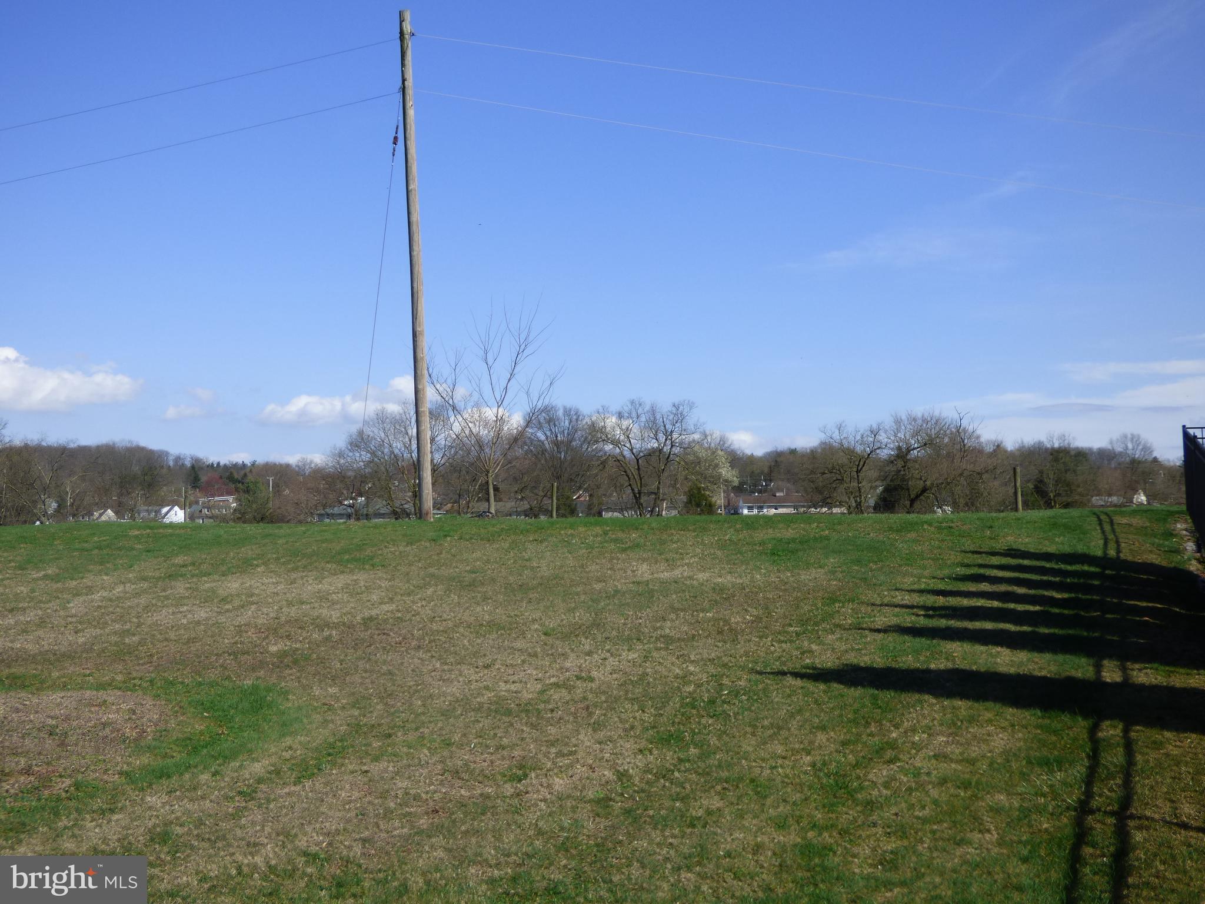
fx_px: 1427
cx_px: 602
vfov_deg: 35.1
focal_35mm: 41
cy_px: 452
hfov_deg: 45.8
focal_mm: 7.37
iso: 100
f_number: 3.6
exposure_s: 1/1000
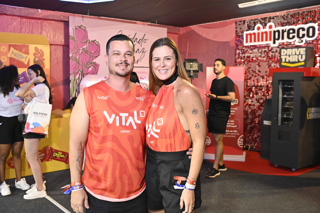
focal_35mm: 35
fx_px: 311
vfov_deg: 37.8
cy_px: 106
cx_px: 160
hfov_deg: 54.4
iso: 2500
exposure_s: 1/125
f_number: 4.5
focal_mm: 35
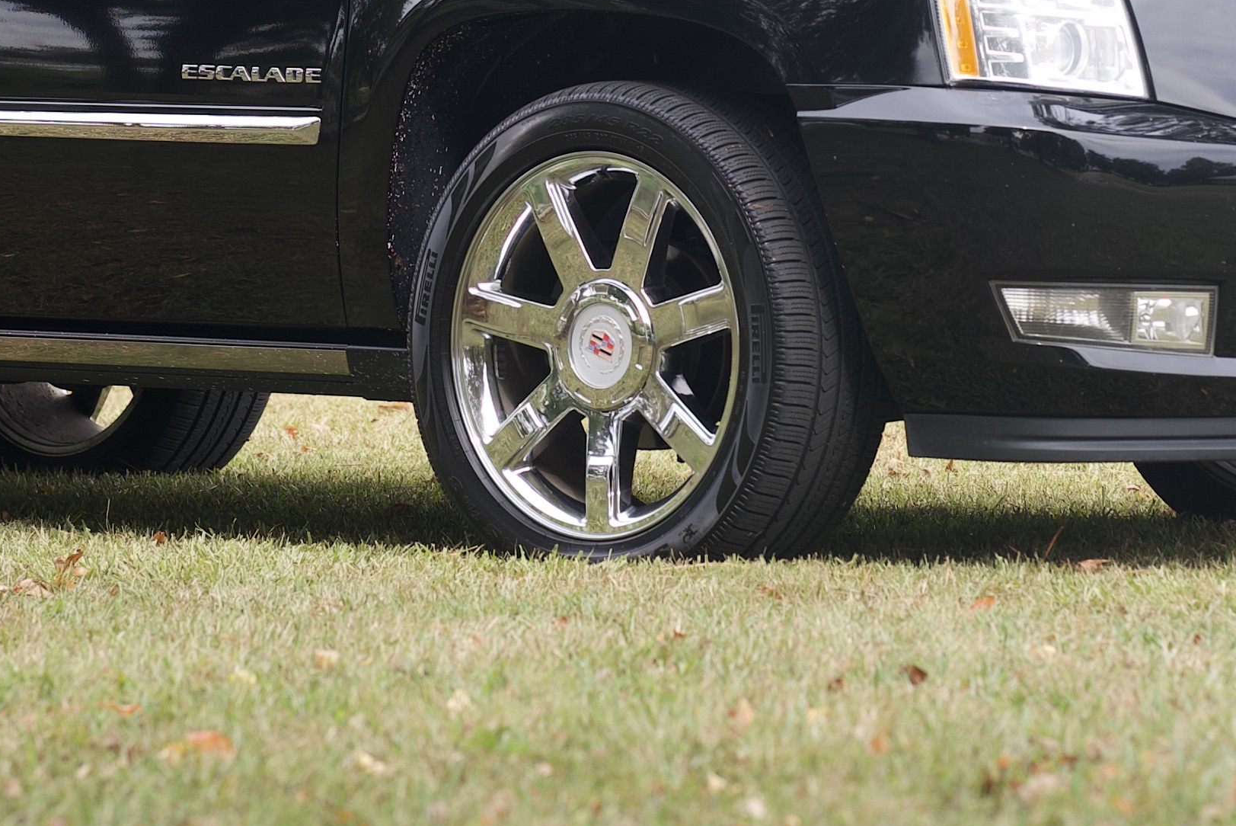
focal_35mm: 222
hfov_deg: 9.3
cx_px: 389
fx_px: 7626
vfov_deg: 6.2
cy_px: -219
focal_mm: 85
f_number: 4.5
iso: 160
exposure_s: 1/200
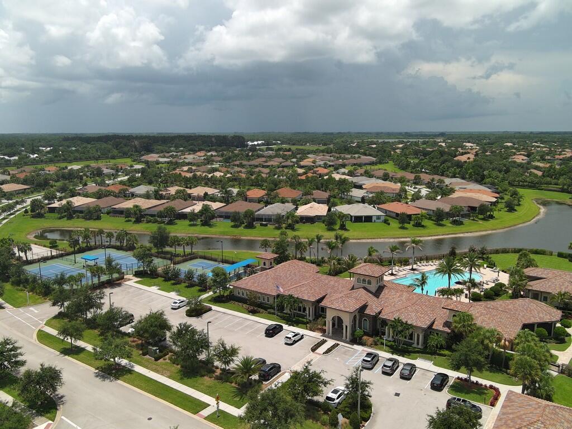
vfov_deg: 49.7
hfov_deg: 63.4
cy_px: 214
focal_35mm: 28
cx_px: 286
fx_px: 463
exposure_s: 1/859
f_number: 2.8
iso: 100
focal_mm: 10.6
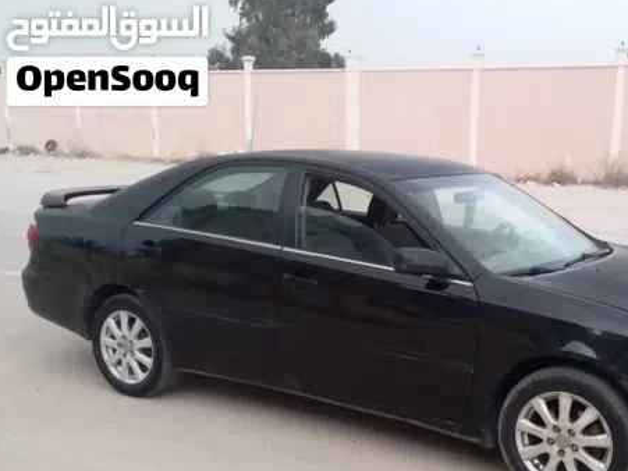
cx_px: 418
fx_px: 798
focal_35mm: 44
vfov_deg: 32.6
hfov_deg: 42.4
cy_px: 307
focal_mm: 3.3
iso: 160
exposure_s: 1/50
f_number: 2.2
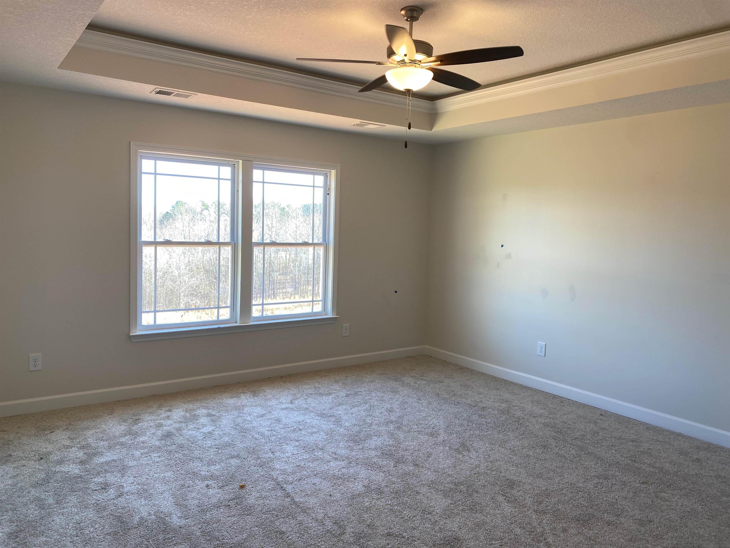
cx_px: 365
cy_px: 274
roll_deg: -3.0
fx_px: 548
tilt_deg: -2.9
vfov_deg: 53.1
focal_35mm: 26
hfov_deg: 67.3
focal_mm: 4.25
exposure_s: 1/120
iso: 50
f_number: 1.8
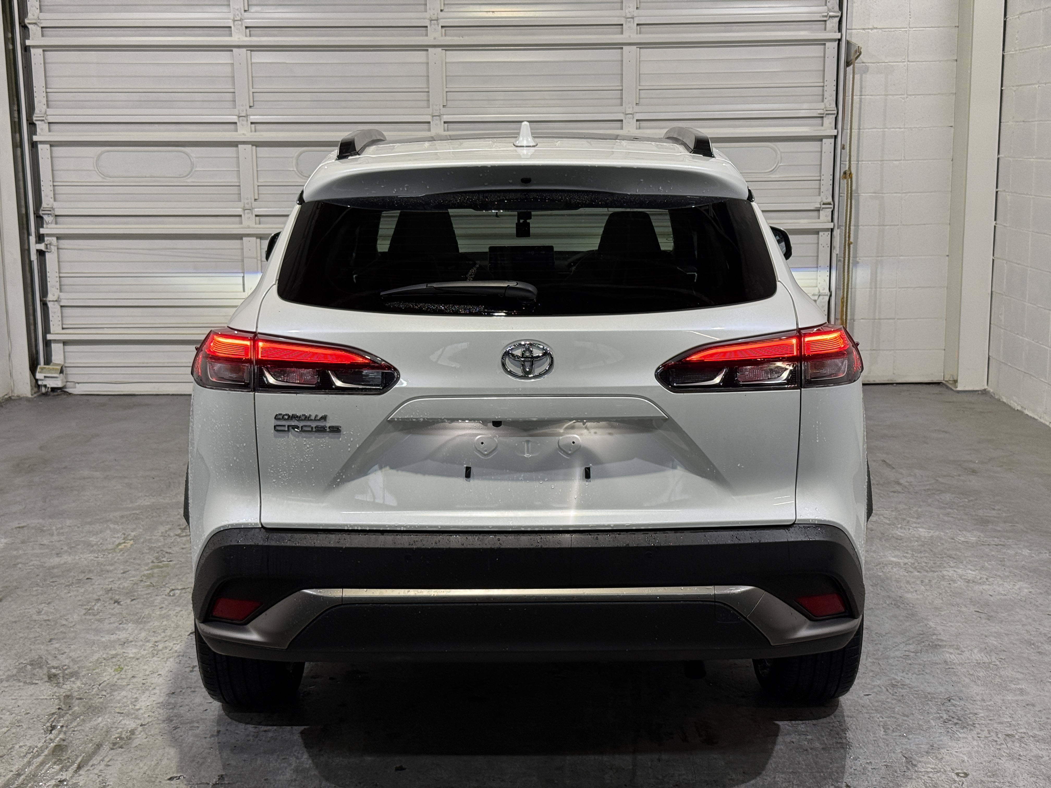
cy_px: 394
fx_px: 1457
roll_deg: +0.4
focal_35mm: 48
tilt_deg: -9.9
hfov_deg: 39.7
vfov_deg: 30.3
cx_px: 526
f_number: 1.78
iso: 80
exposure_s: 1/60
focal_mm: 6.76
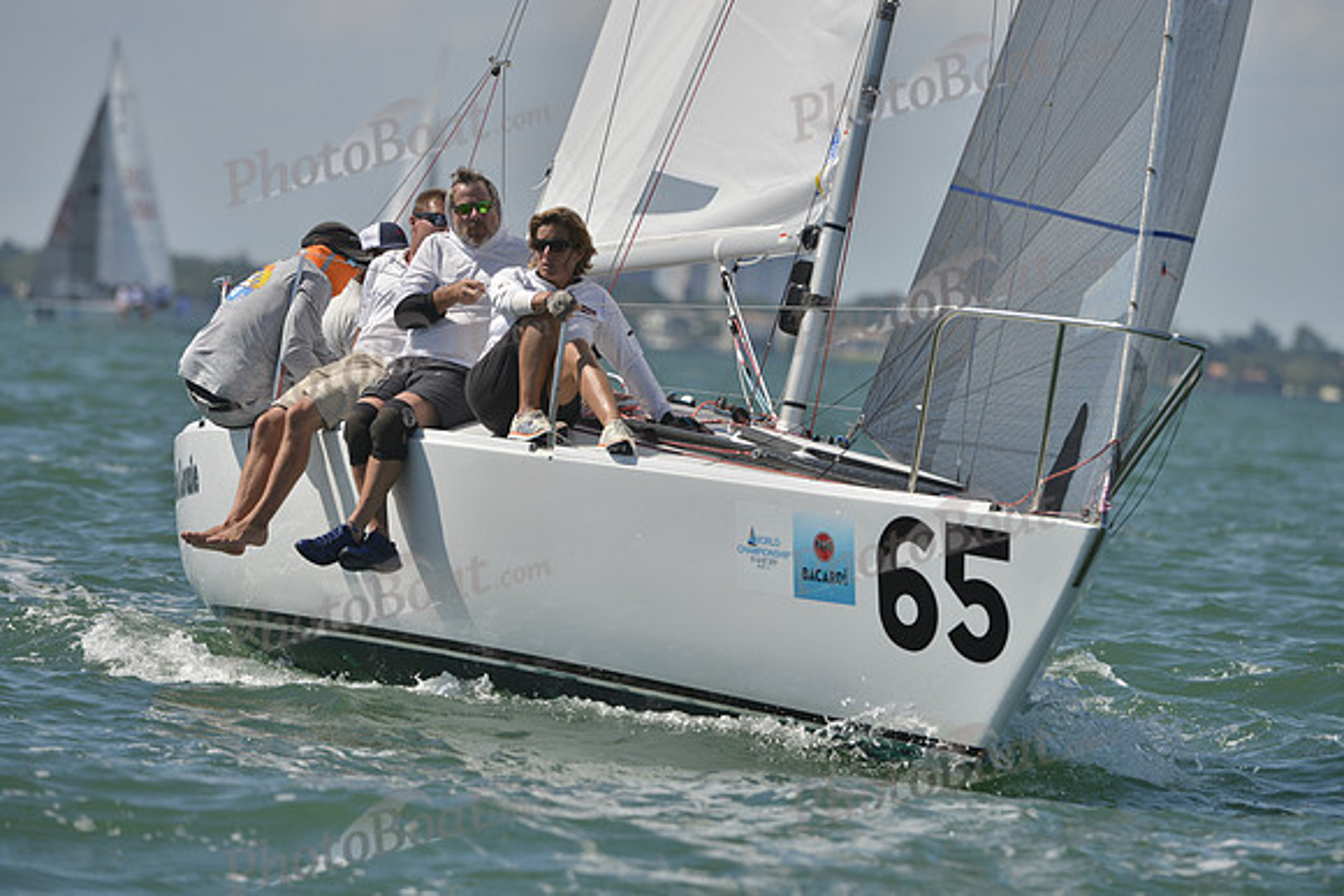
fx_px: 14936
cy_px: 448
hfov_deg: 5.2
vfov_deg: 3.4
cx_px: 672
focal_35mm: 400
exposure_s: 1/1250
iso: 200
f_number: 7.1
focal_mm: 400
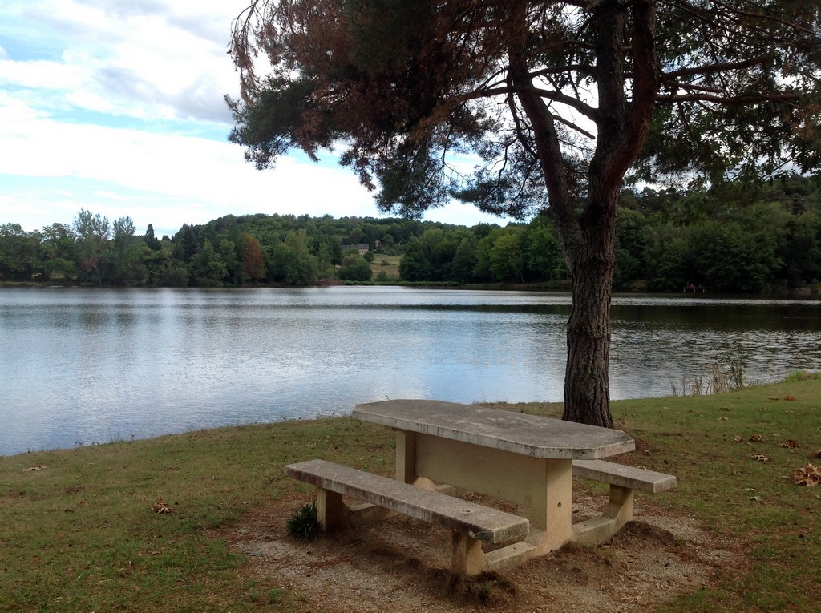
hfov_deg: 52.7
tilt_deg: -1.8
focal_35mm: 35
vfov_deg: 40.6
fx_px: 829
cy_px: 306
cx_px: 410
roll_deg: -1.4
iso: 50
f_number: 2.4
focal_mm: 4.28
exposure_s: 1/560
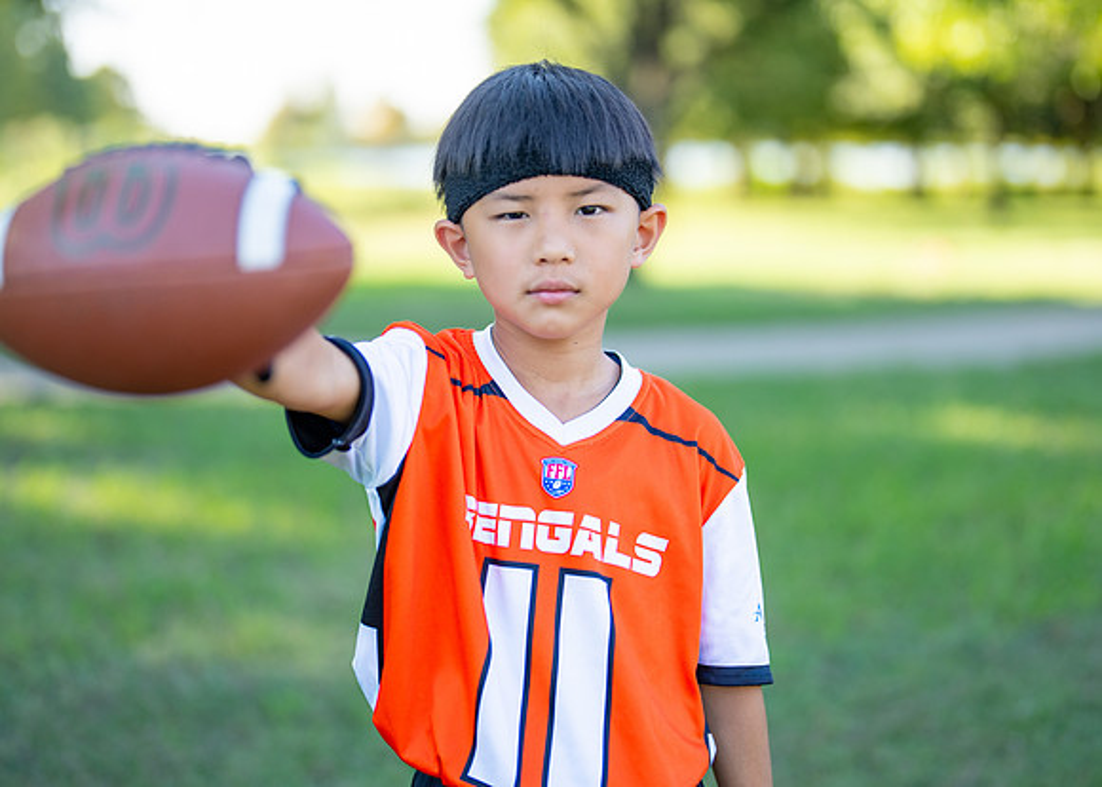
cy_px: 361
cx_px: 542
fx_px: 1955
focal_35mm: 62
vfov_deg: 22.7
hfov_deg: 31.5
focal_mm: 50
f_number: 1.2
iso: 100
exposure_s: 1/1250
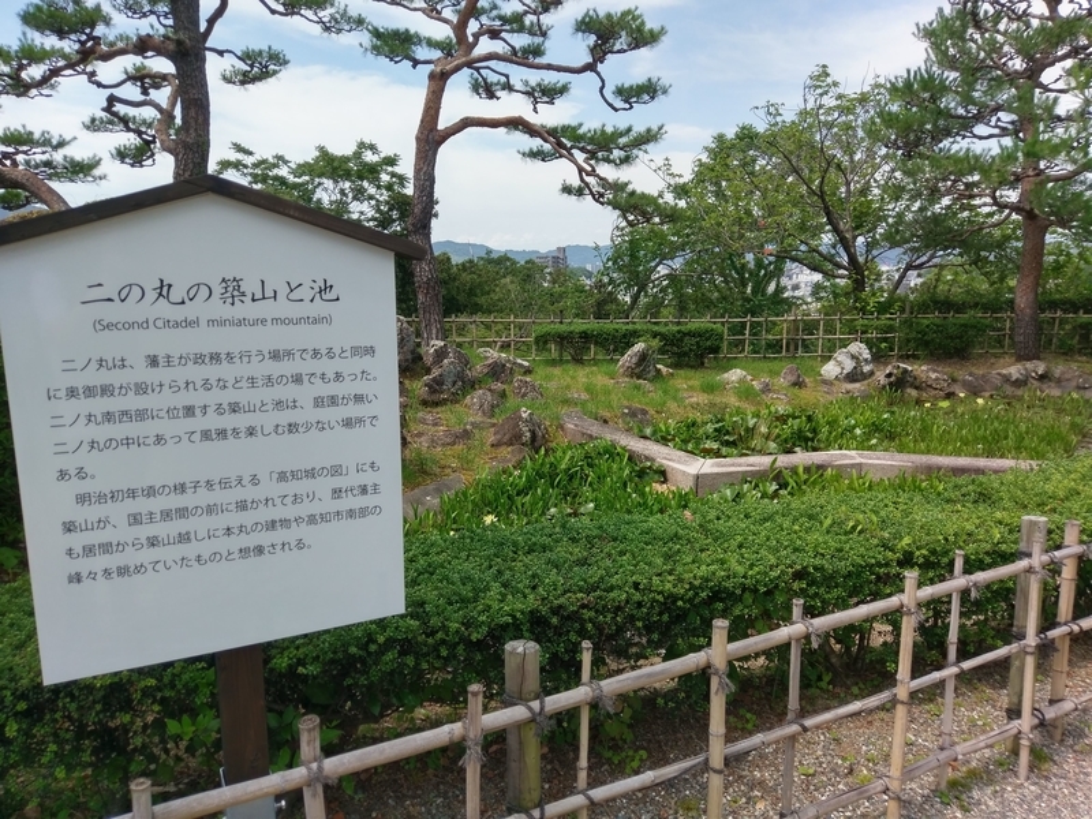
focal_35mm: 26
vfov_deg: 53.1
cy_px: 410
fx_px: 820
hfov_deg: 67.3
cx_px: 546
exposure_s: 1/1371
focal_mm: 4.58
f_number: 1.8
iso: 100
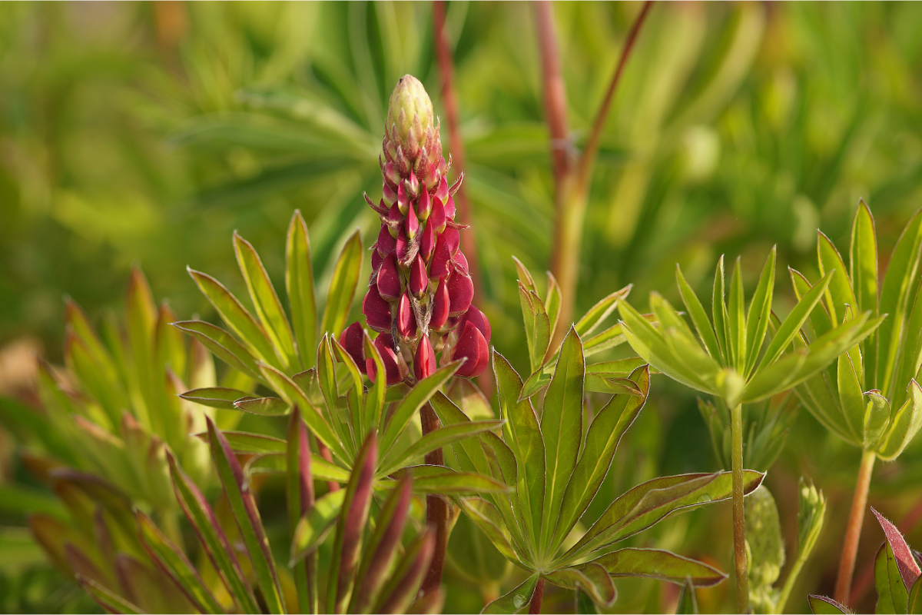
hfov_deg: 13.7
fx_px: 3841
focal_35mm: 150
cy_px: 308
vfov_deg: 9.1
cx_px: 461
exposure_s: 1/400
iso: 100
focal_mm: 100
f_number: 3.2
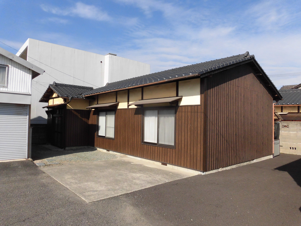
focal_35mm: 24
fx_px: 209
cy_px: 113
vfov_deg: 56.8
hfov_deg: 71.6
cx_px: 150
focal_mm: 4.3
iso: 100
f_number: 7.8
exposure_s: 1/320
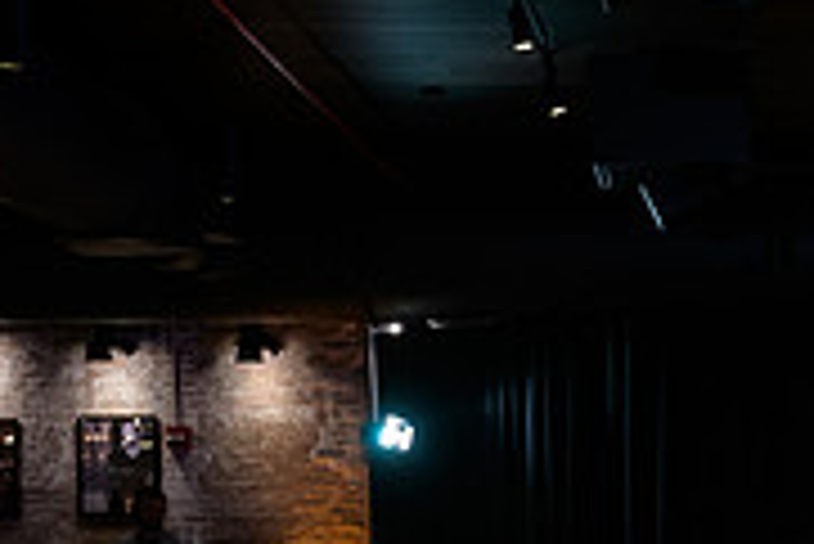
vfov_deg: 17.5
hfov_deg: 24.0
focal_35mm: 77
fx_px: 1742
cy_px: 492
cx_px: 962
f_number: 3.2
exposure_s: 1/200
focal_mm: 24
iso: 1250
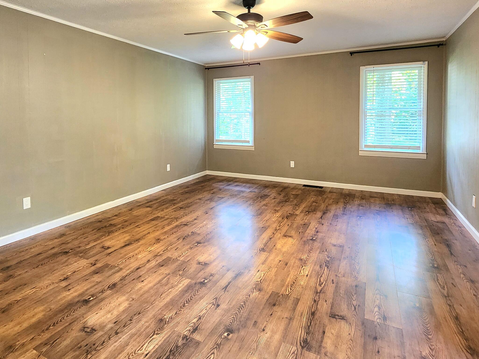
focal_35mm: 19
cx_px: 212
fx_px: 263
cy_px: 131
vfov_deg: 67.5
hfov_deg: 84.3
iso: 320
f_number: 2.2
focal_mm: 2.2
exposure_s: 1/40
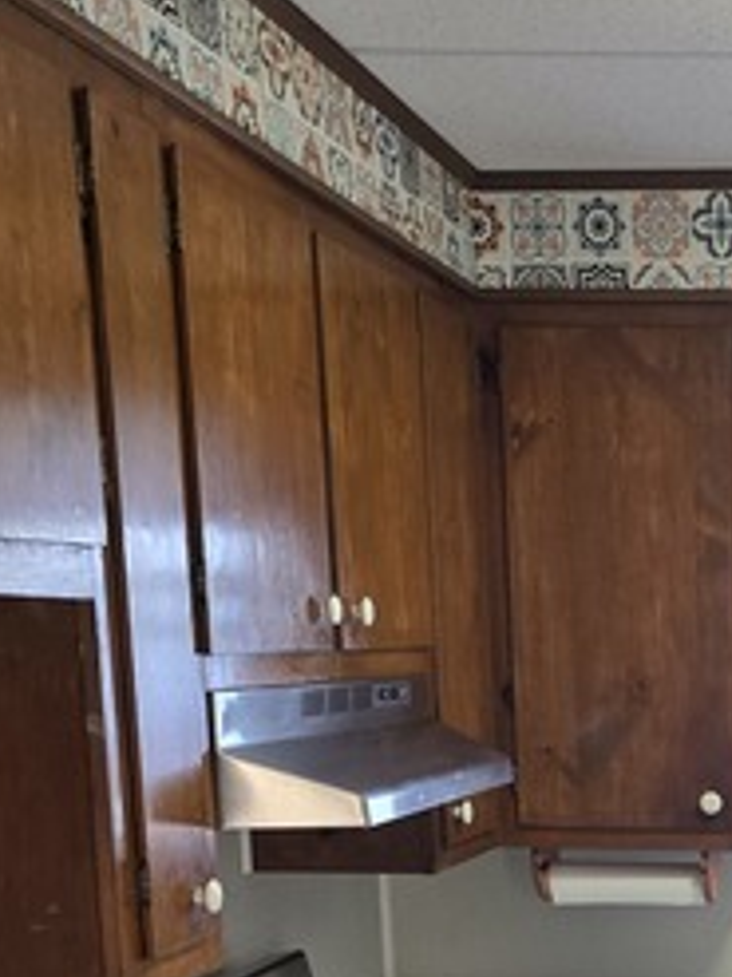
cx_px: 863
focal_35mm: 62
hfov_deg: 22.0
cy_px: 987
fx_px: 1750
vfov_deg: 29.1
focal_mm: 6.3
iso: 250
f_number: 1.7
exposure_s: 1/120
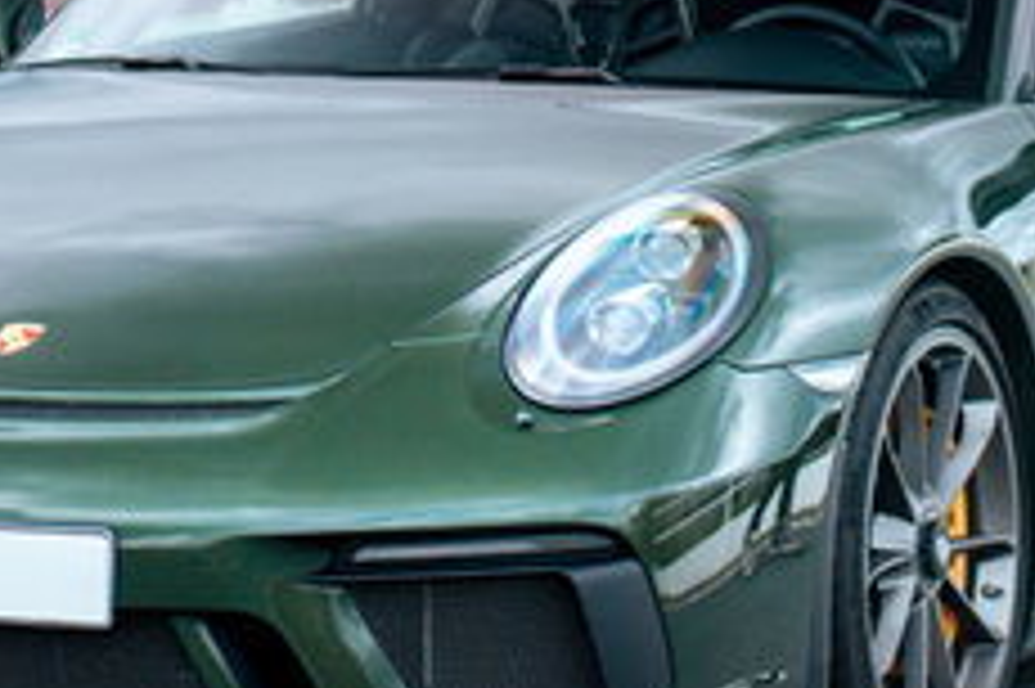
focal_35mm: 250
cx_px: 284
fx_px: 7182
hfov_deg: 8.2
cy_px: -40
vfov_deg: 5.5
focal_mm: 50
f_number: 1.8
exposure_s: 1/800
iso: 200
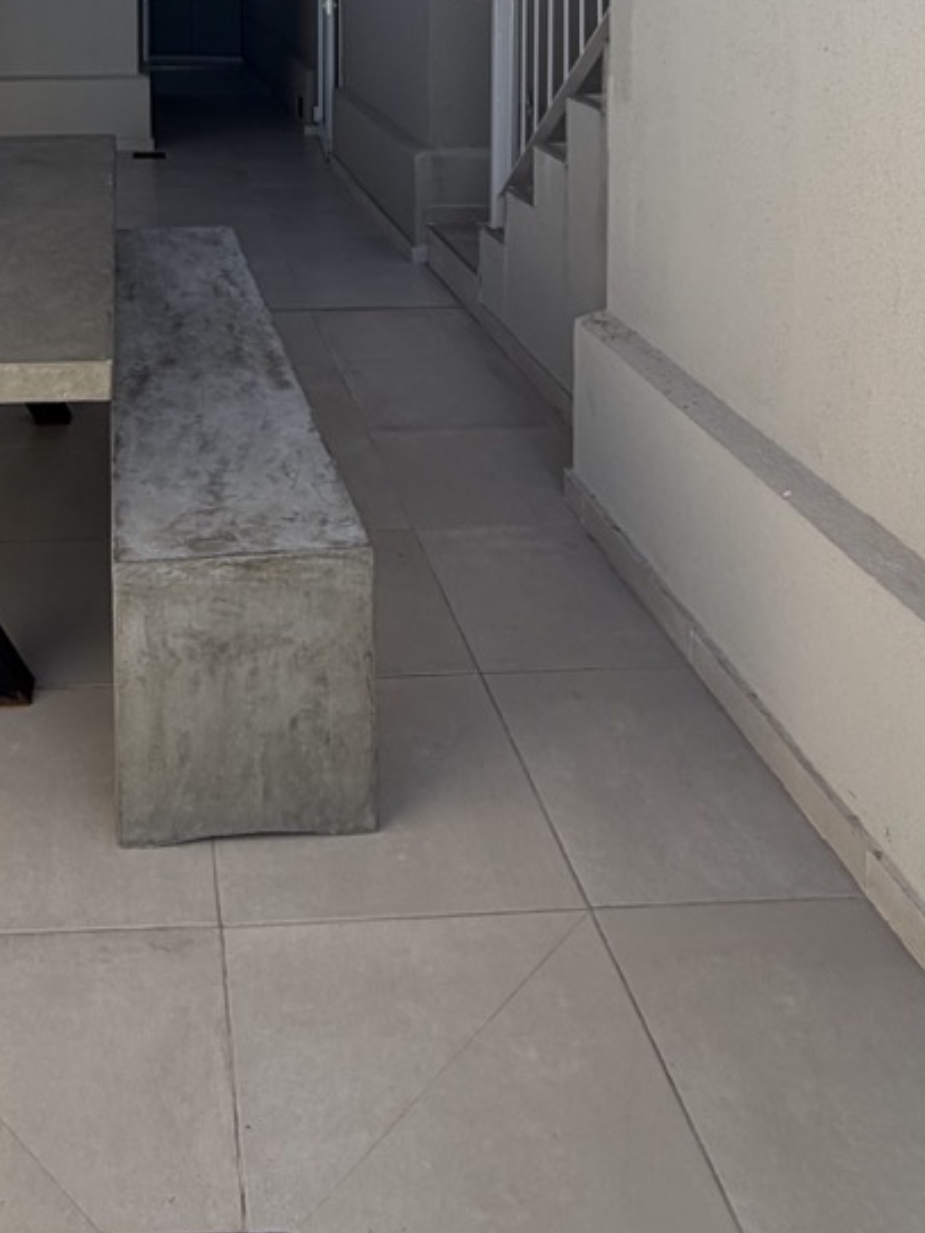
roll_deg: +0.3
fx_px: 1176
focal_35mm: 33
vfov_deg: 46.5
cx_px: 175
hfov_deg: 41.0
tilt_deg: -2.9
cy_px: 7
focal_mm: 2.22
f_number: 2.2
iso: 50
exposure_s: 1/502
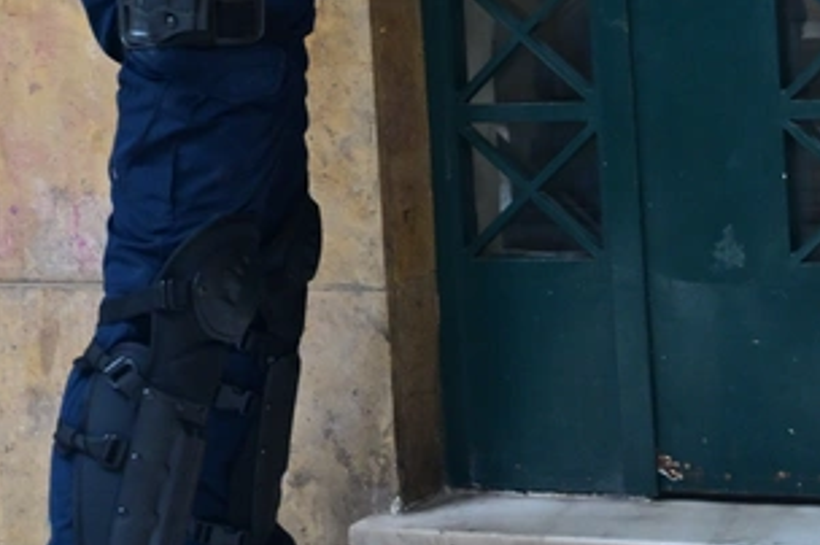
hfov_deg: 15.1
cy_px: -270
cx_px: 121
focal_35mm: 135
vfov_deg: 9.8
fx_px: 3072
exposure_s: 1/320
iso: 800
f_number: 4
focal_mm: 28.5
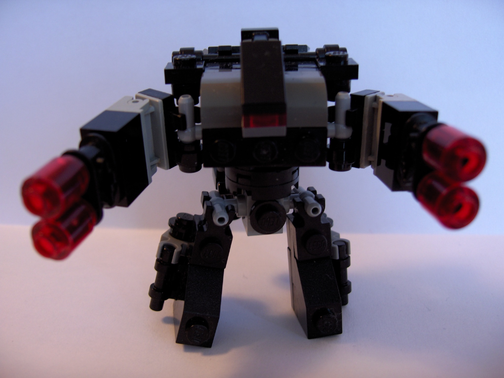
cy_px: 189
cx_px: 252
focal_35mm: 39
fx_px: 568
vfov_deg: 36.8
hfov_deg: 47.9
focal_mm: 8
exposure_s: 1/1.94
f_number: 2.8
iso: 100
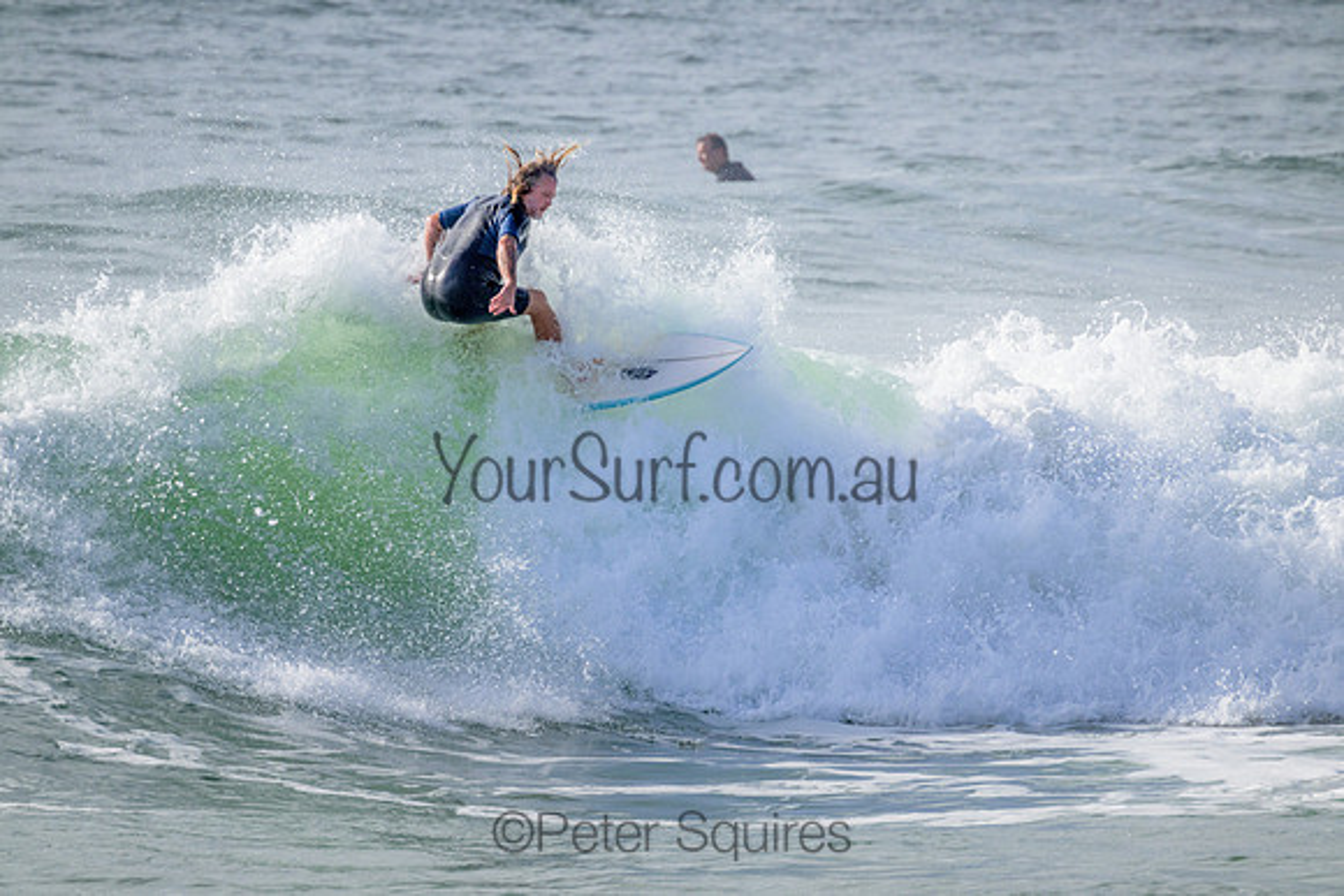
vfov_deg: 1.7
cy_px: 448
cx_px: 672
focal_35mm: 800
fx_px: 29872
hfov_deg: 2.6
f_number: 11
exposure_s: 1/2000
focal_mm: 800
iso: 1000
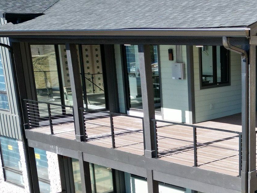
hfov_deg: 31.9
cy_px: 160
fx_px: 423
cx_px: 239
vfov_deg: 25.1
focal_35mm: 57
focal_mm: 6.72
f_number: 1.7
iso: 140
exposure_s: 1/1600
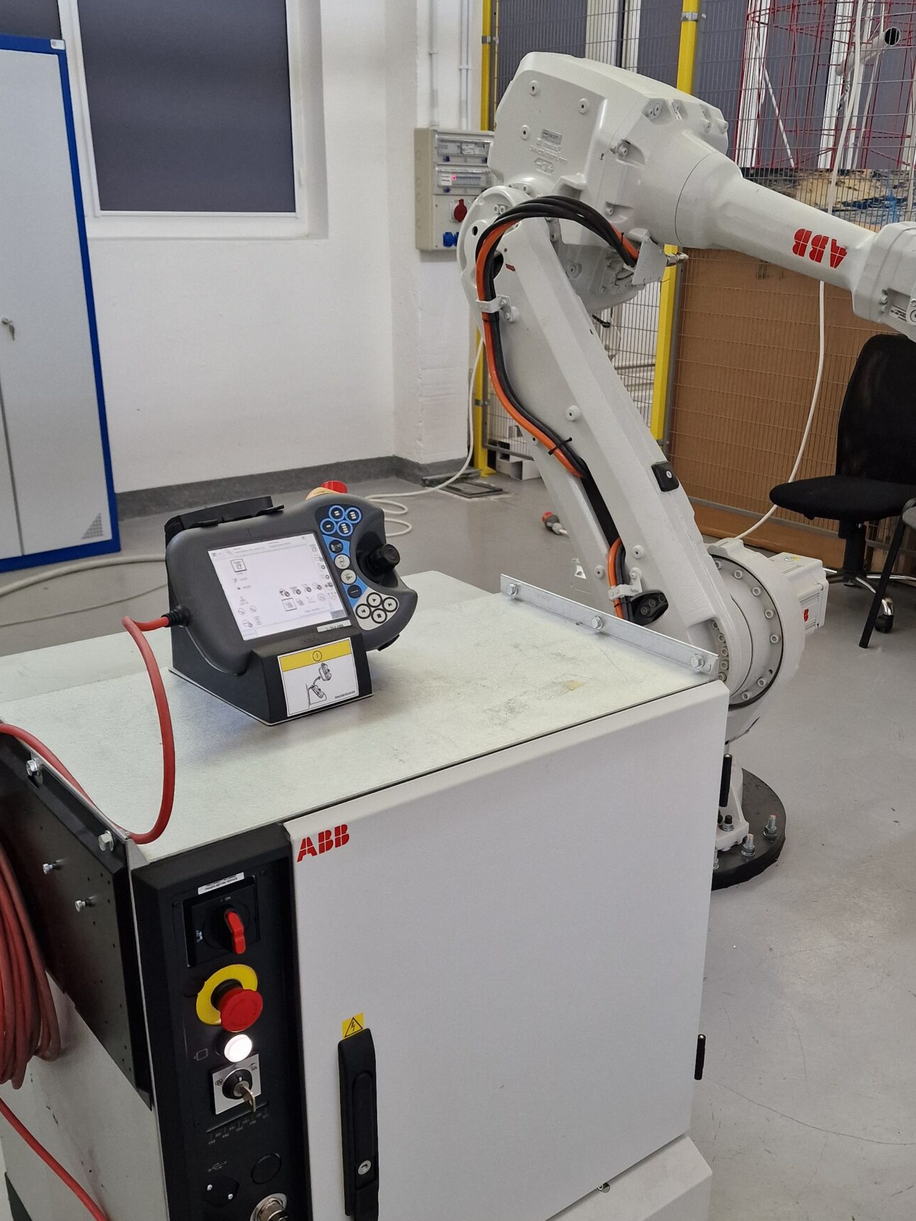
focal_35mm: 34
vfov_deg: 53.6
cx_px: 510
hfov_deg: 41.7
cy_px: 729
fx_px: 1200
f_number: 1.8
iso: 320
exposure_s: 1/100
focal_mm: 6.4
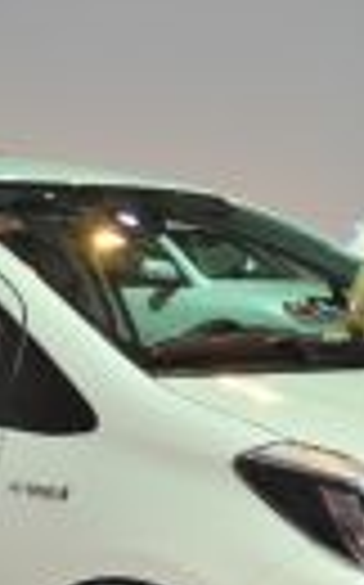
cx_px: 139
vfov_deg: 16.6
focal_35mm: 125
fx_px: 1988
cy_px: 441
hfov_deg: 10.5
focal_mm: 40
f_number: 5.6
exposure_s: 1/125
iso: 400
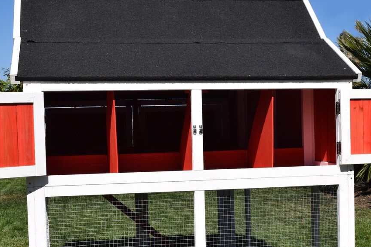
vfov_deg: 21.9
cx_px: 186
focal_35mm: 62
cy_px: 155
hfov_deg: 32.4
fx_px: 639
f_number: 11
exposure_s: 1/500
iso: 200
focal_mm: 22
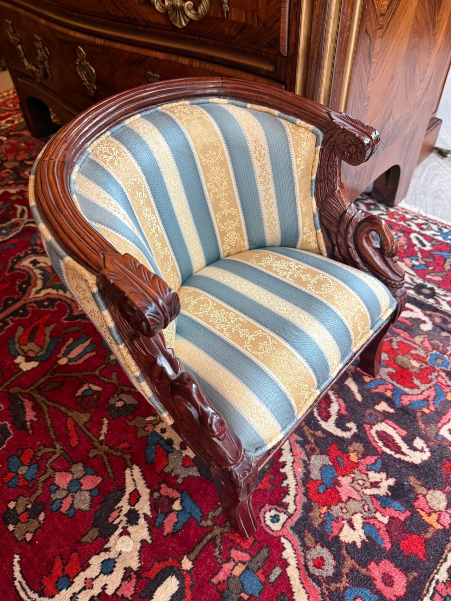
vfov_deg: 71.6
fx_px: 417
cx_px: 226
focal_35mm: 24
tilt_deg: -46.8
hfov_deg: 56.8
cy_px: 300
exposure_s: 1/50
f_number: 1.78
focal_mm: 6.76
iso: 400
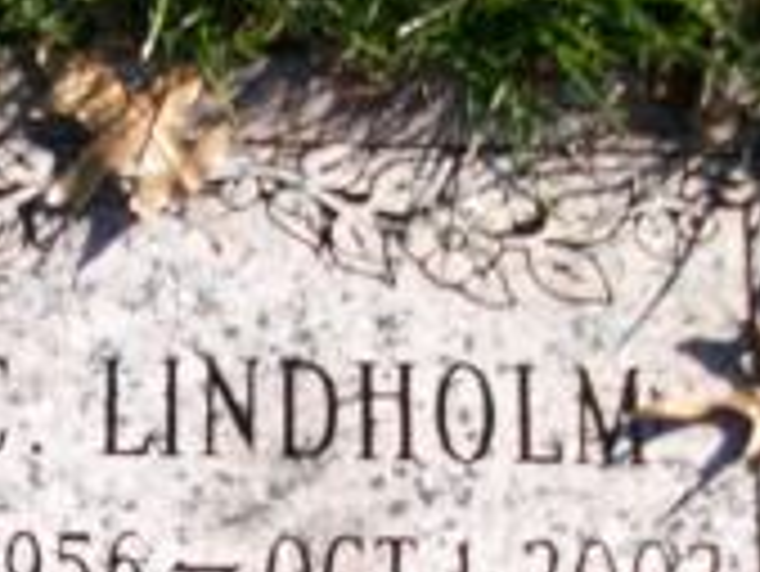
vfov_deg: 16.1
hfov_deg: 21.4
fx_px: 1977
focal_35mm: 90
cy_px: 572
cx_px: 126
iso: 64
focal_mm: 5.7
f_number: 2.8
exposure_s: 1/540
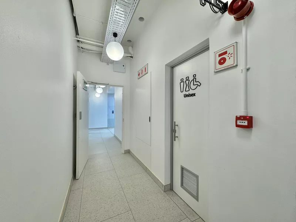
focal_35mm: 14
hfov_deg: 102.1
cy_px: 111
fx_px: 120
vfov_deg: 85.7
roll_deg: -0.3
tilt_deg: -0.2
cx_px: 148
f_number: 2.2
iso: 100
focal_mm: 2.22
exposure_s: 1/100
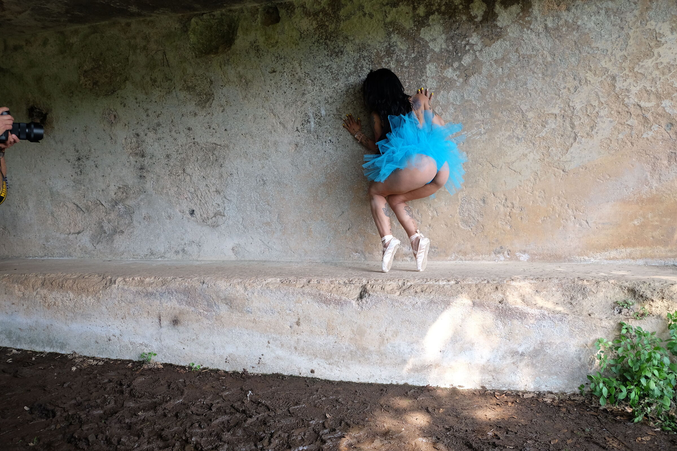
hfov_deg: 67.4
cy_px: 226
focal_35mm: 27
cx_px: 338
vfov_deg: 47.9
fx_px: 508
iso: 800
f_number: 3.2
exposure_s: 1/500
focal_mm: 18
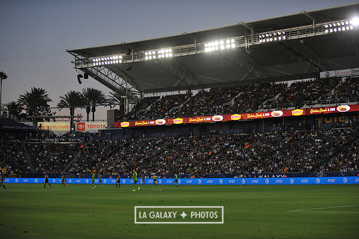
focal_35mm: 71
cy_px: 120
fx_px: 708
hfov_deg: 28.5
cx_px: 179
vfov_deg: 19.2
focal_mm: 70
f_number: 2.8
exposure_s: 1/2500
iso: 1600
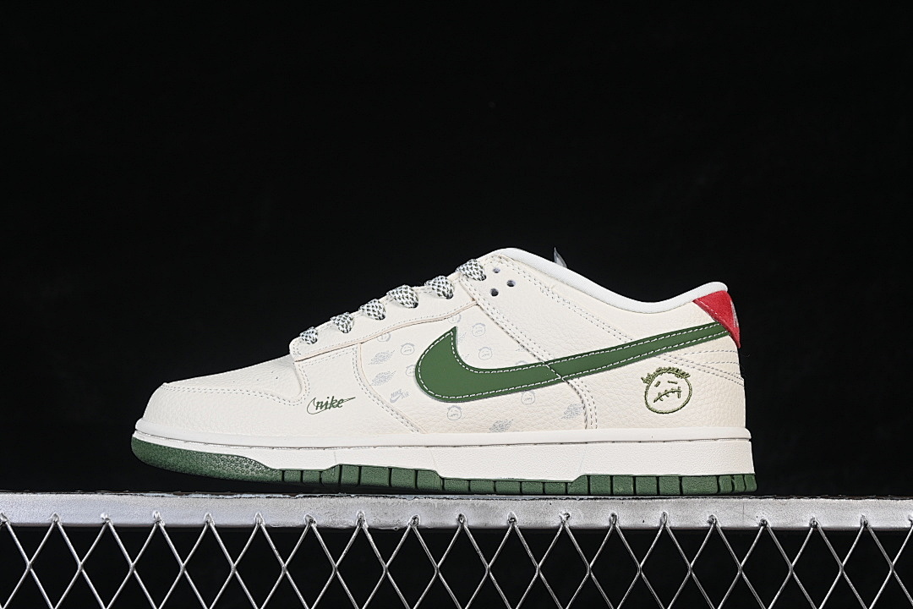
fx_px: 1902
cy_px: 304
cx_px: 456
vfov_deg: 18.2
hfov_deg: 27.0
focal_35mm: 75
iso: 160
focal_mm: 50
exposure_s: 1/80
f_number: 8
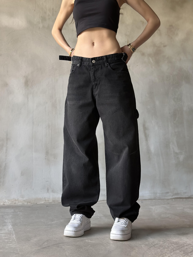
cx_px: 96
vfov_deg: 39.7
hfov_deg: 30.3
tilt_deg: +3.7
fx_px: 357
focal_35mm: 48
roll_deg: -0.5
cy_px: 128
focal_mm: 6.86
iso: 320
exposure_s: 1/60
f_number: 1.78
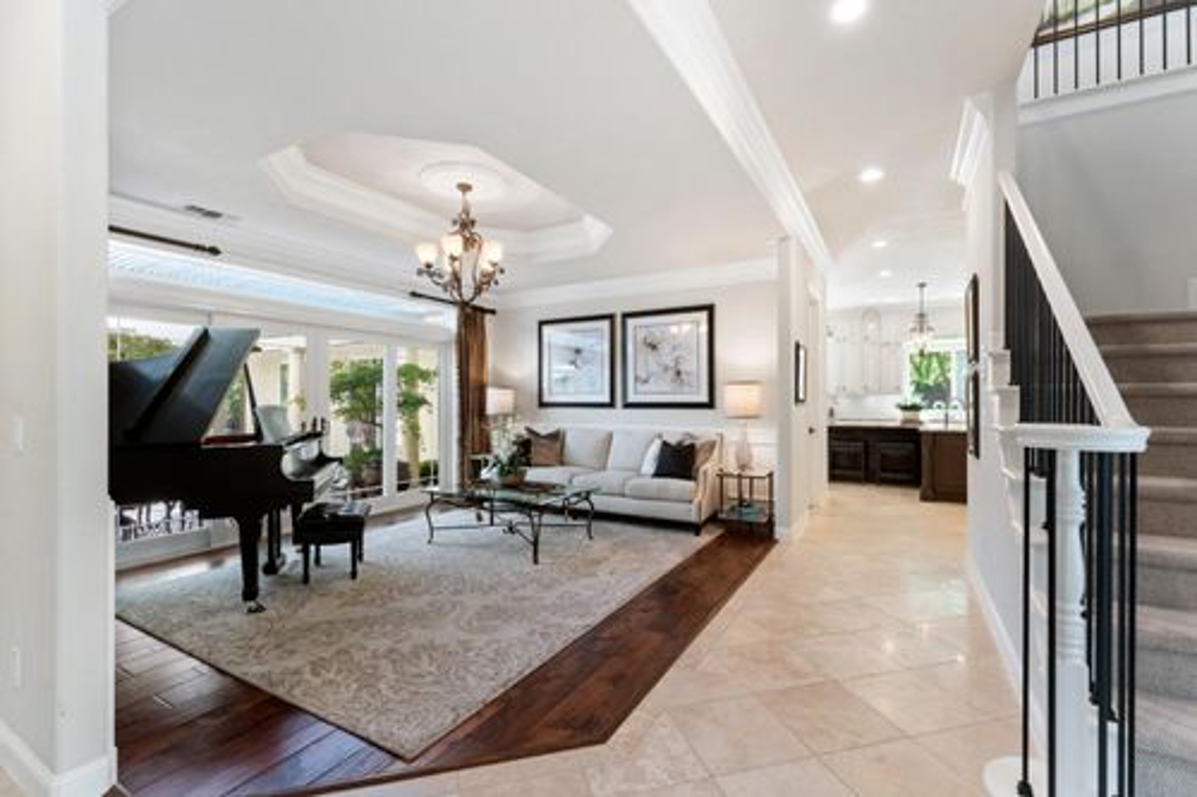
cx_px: 598
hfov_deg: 96.8
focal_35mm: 16
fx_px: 532
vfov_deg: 73.7
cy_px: 398
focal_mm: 16
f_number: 8
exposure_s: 1/13
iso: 320
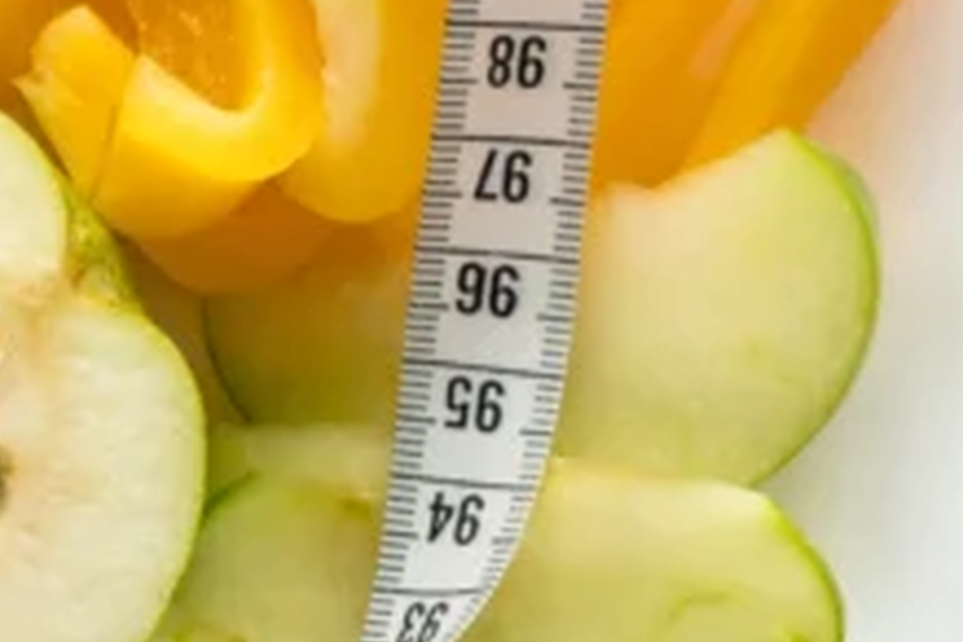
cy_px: 341
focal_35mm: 178
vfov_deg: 7.7
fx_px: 4761
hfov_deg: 11.4
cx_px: 18
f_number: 10
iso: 100
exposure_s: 1/8
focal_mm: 38
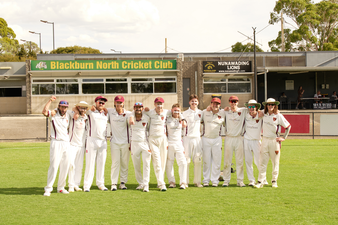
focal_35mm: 70
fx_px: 657
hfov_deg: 28.8
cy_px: 112
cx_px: 169
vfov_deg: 19.5
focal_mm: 70
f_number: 10
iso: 160
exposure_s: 1/125
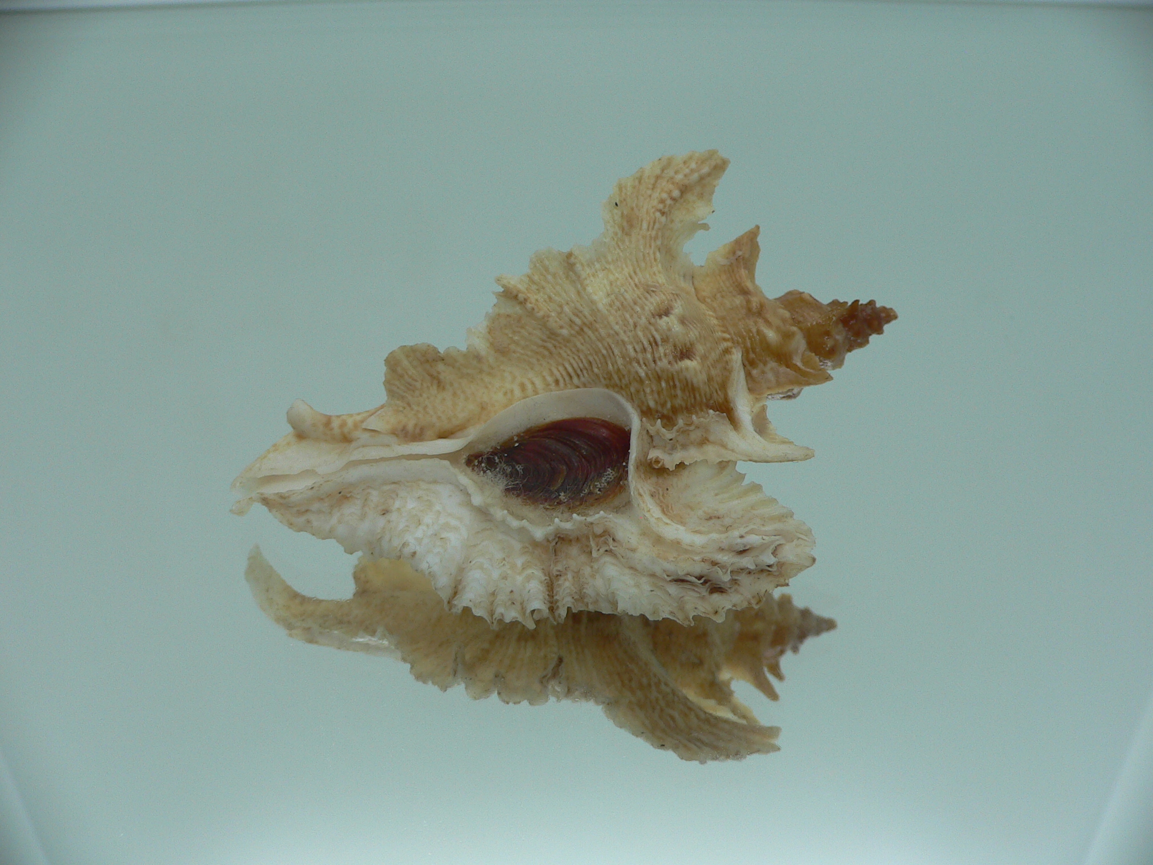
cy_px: 432
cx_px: 576
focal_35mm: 35
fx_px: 1166
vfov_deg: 40.7
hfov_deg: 52.6
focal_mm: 4.6
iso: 80
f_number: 2.8
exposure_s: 1/60
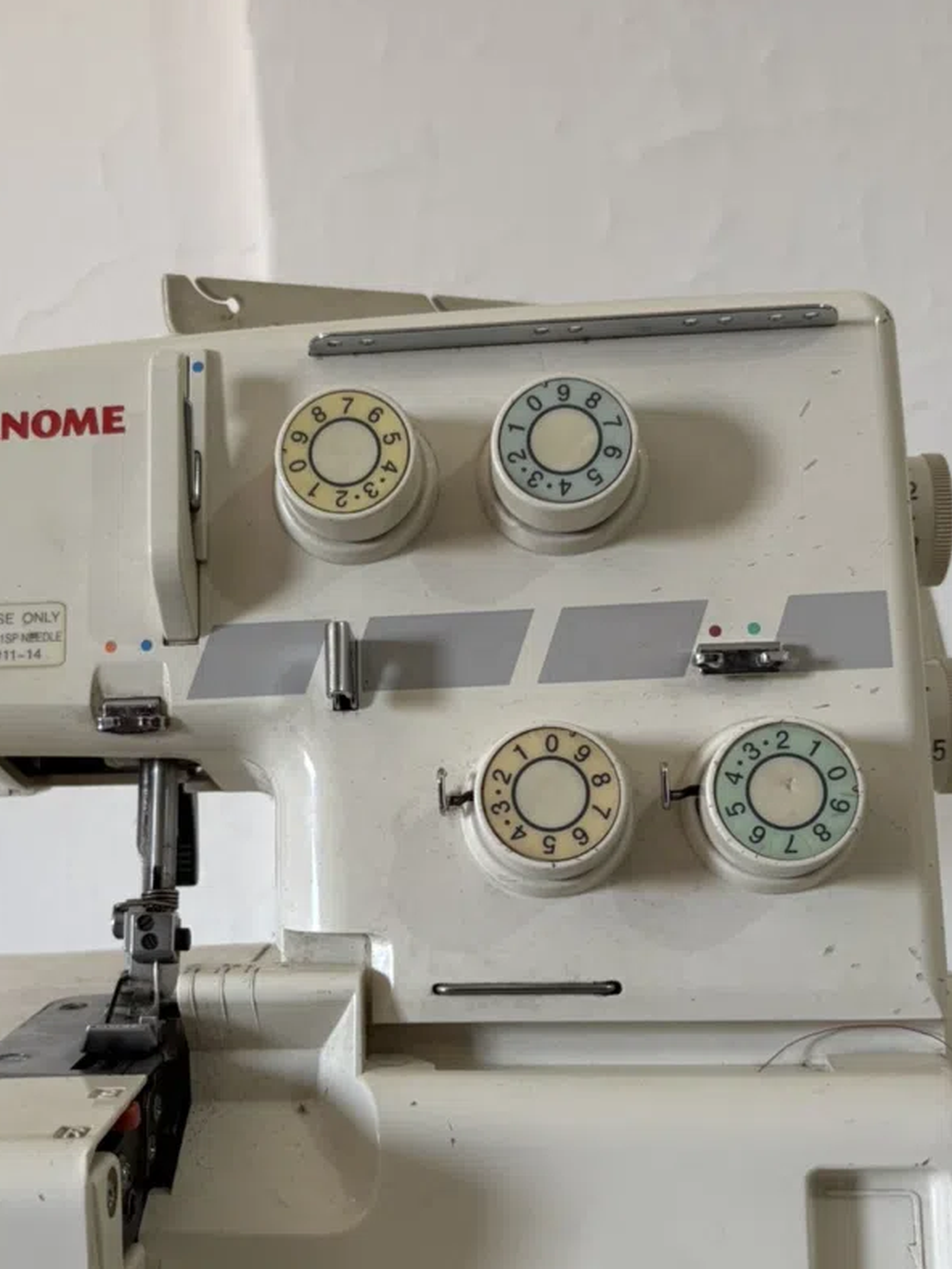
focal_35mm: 45
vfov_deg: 41.9
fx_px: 1650
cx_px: 317
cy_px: 749
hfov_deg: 31.9
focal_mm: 5.96
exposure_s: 1/100
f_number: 1.6
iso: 125
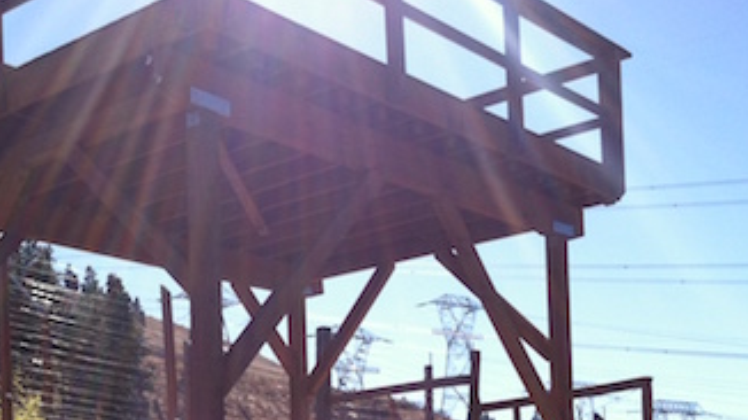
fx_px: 1368
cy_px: 488
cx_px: 298
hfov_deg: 30.5
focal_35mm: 69
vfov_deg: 16.8
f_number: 2.8
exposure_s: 1/1034
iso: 80
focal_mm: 3.85
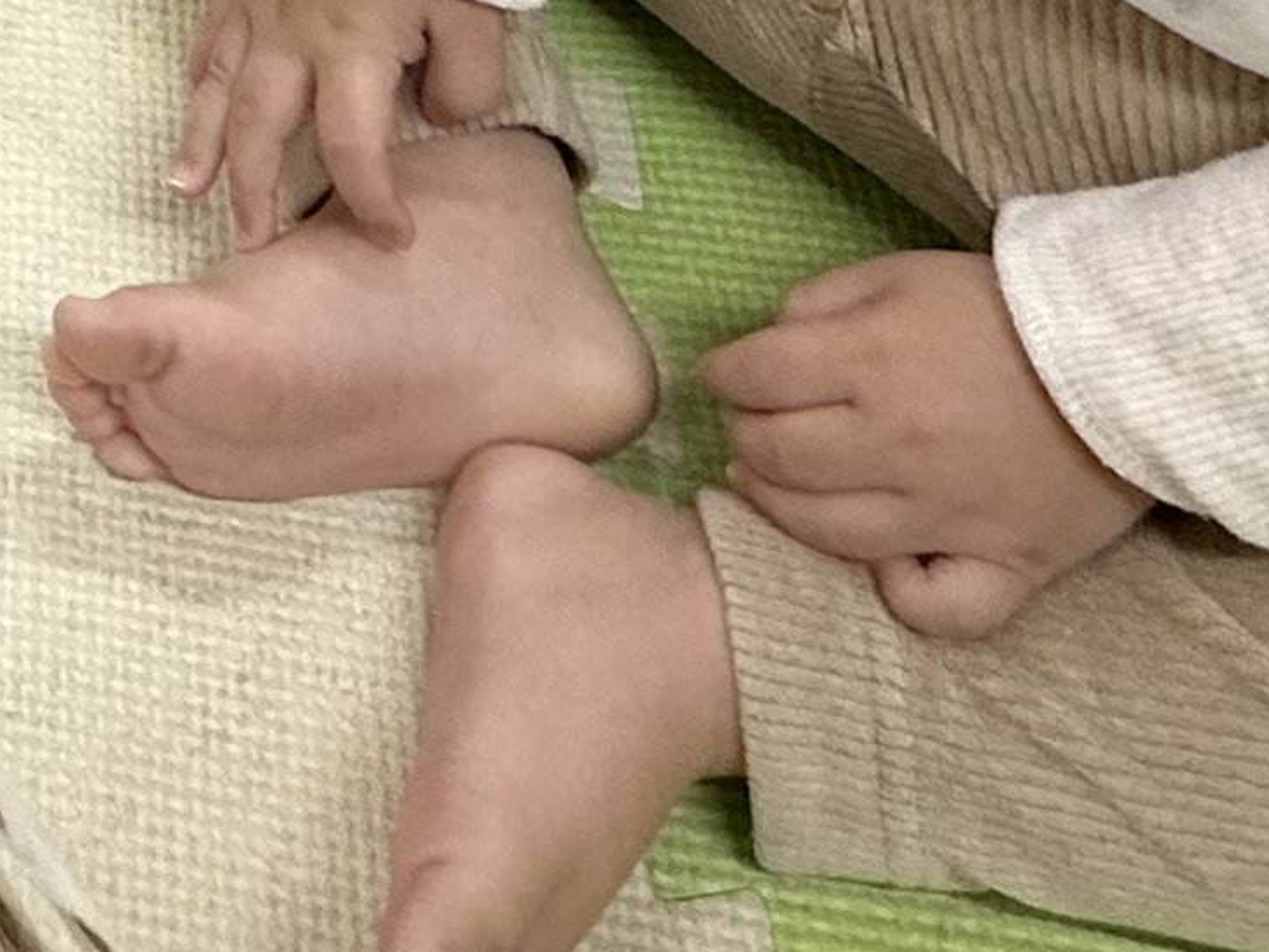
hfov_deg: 19.9
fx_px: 2823
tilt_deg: -36.9
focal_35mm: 77
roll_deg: +12.3
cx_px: -883
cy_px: -1125
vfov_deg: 14.6
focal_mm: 2.22
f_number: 2.2
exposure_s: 1/120
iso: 160
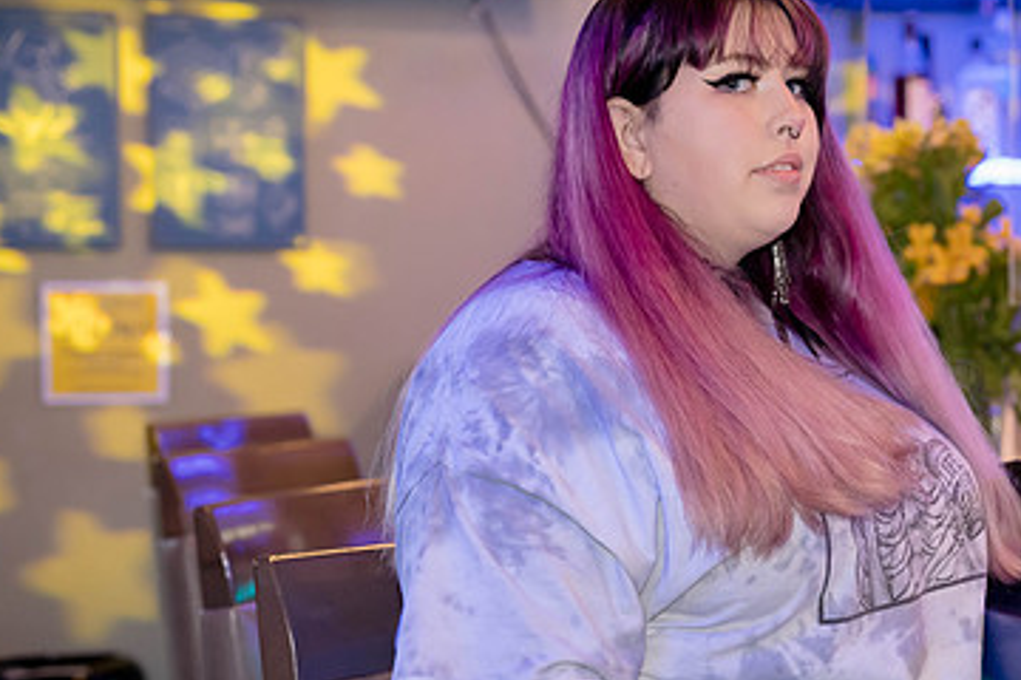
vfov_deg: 15.7
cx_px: 689
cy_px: 415
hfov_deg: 23.3
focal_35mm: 87
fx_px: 2467
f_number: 2.8
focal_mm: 54
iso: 3200
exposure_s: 1/160
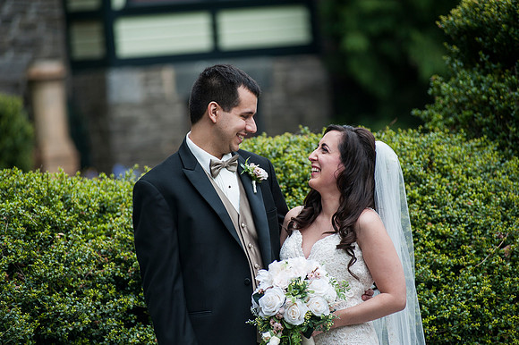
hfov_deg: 10.3
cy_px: 172
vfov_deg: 6.9
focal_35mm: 200
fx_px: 2882
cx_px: 260
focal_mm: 200
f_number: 3.2
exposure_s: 1/1250
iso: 200
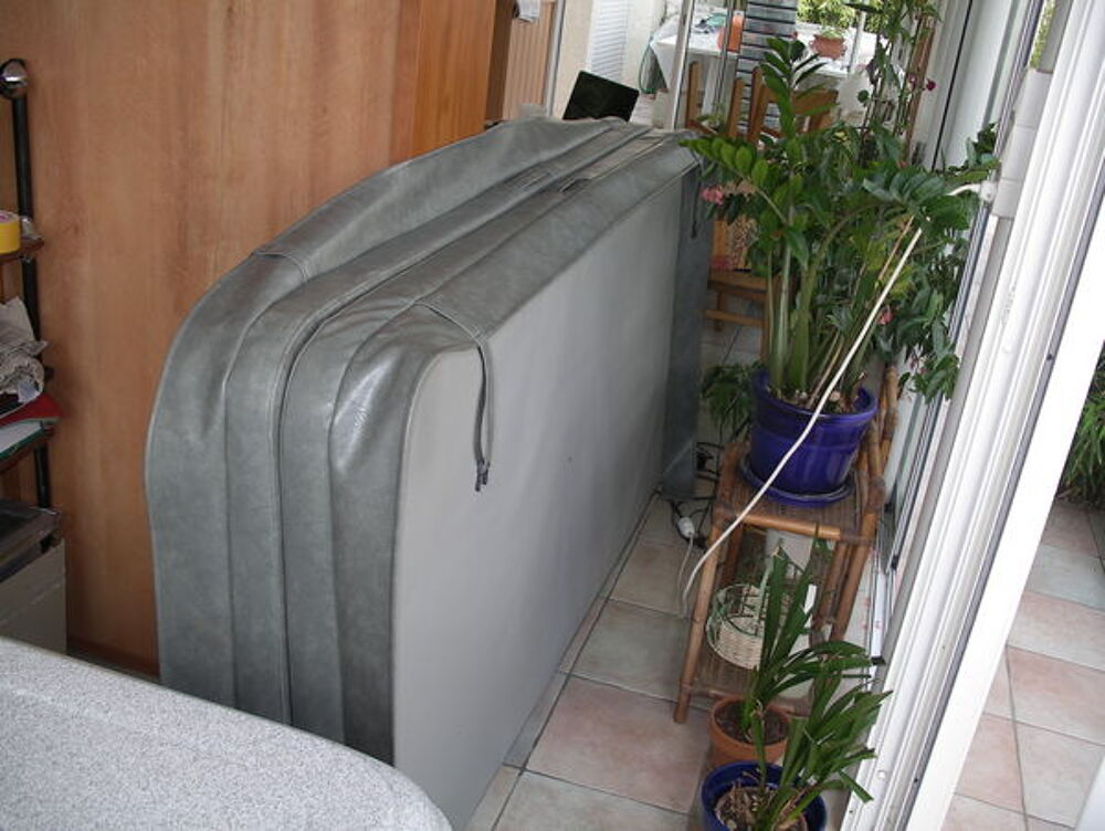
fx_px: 1182
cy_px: 416
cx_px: 552
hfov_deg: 50.1
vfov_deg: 38.7
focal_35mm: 37
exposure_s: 1/125
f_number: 3
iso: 80
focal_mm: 7.8
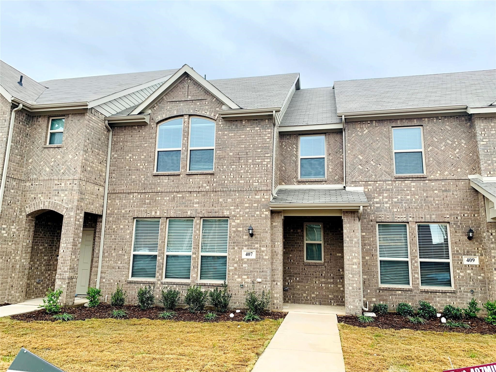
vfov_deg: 53.1
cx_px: 248
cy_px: 186
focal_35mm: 26
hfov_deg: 67.3
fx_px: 373
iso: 25
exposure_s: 1/122
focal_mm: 4.25
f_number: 1.8
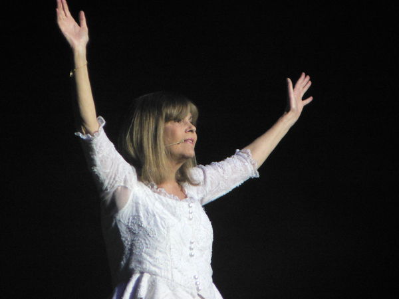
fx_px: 4979
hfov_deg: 4.6
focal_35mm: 432
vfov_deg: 3.4
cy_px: 150
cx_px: 200
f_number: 3.3
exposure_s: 1/50
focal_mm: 72
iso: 400
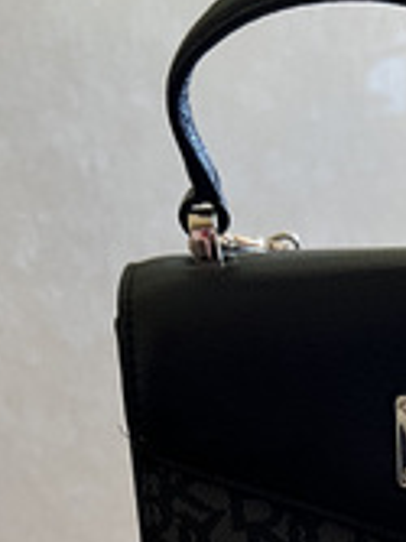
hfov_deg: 17.8
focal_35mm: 78
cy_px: 714
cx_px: 505
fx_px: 1221
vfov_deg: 22.3
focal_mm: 5.7
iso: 125
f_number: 1.5
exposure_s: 1/60
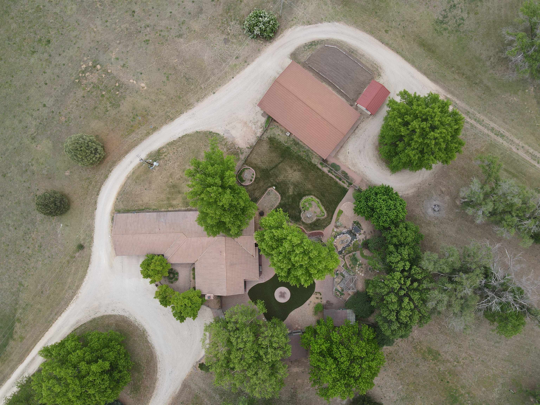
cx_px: 270
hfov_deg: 71.6
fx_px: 374
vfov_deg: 56.8
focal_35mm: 24
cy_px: 202
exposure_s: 1/160
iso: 100
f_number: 2.8
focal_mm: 4.5
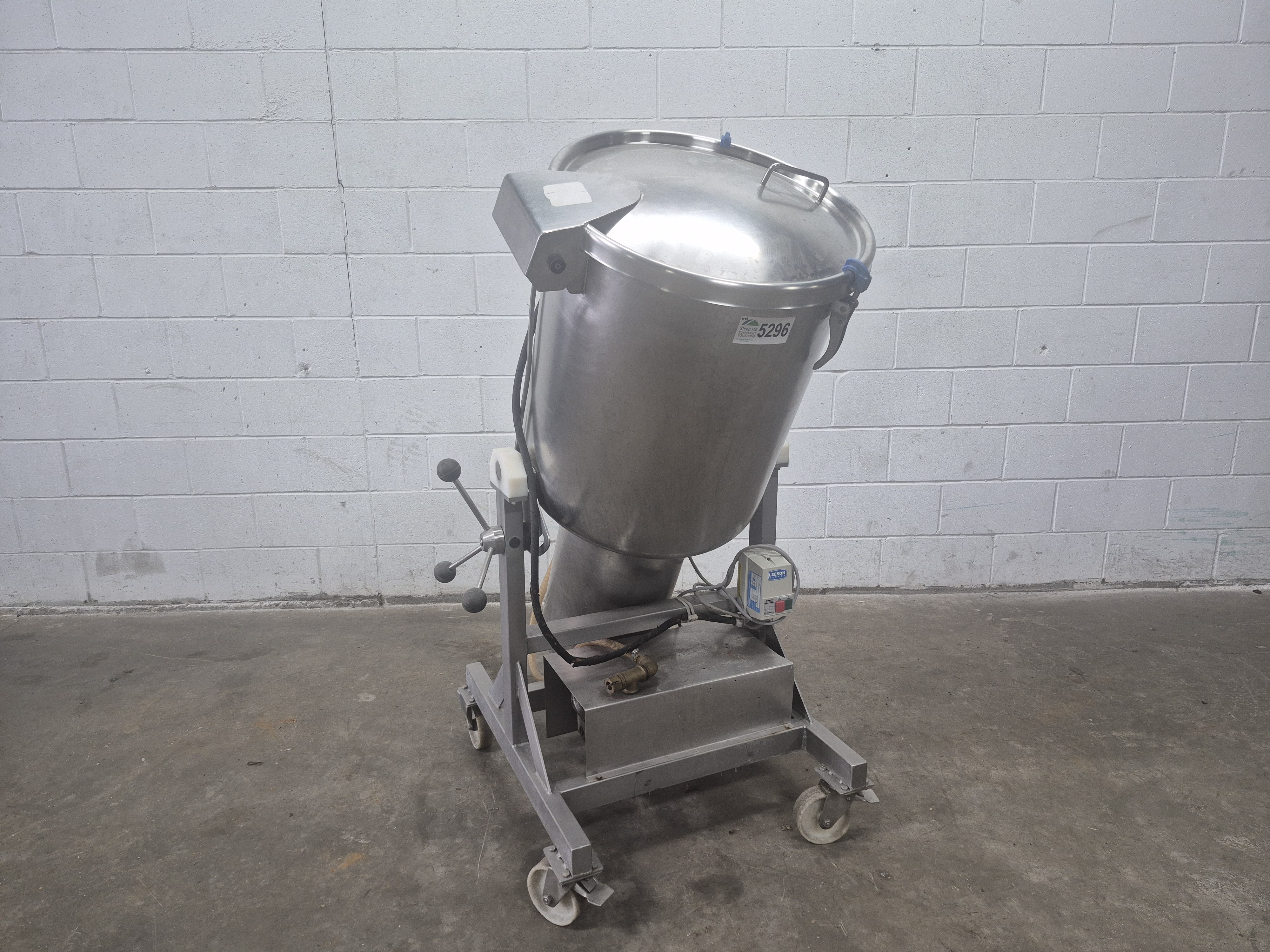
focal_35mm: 23
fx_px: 844
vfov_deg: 58.9
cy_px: 476
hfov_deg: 73.9
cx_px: 635
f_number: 1.8
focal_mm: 5.4
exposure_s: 1/120
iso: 250
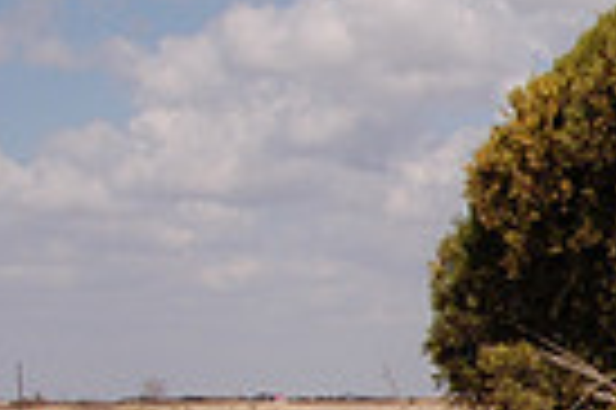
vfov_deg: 11.7
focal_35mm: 114
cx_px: 1290
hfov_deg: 14.4
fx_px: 1948
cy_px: 518
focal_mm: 18
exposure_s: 1/160
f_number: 16
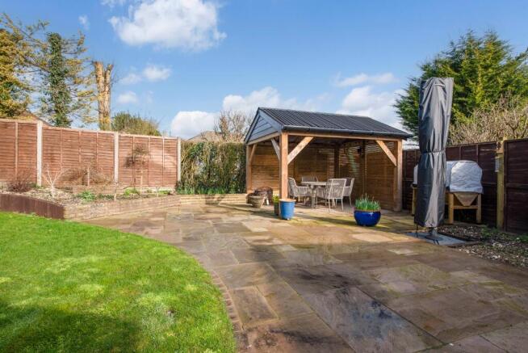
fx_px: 279
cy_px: 176
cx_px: 264
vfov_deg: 64.6
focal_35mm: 19
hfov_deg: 86.9
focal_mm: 19
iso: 320
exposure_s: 1/320
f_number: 9
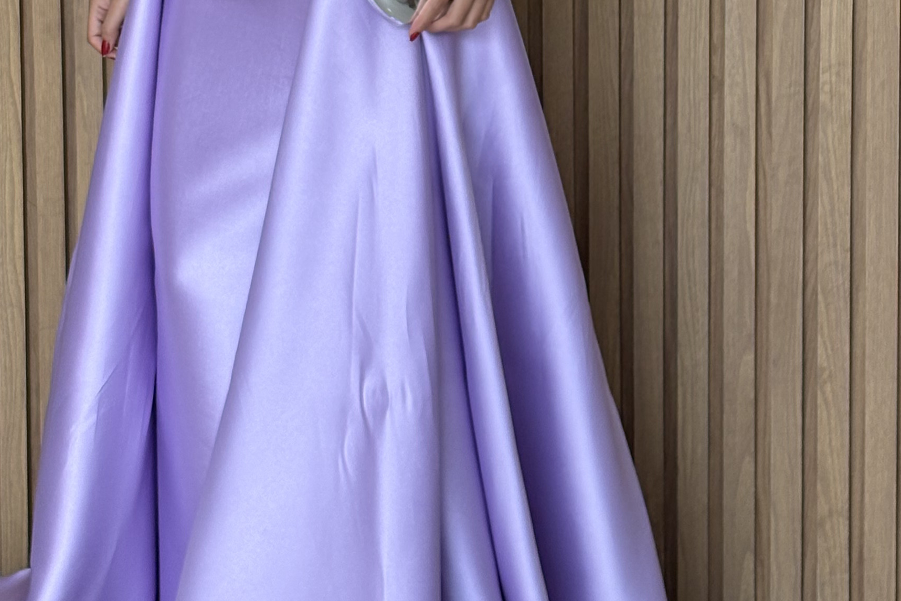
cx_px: 359
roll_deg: +0.0
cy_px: -85
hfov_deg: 16.1
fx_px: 3179
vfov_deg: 10.6
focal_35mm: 127
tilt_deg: -6.7
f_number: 1.6
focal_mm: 5.96
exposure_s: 1/155
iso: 80
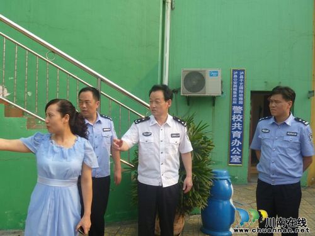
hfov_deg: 52.6
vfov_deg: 40.7
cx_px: 158
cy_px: 118
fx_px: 318
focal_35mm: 35
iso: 80
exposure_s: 1/200
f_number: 4.5
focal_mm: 6.3
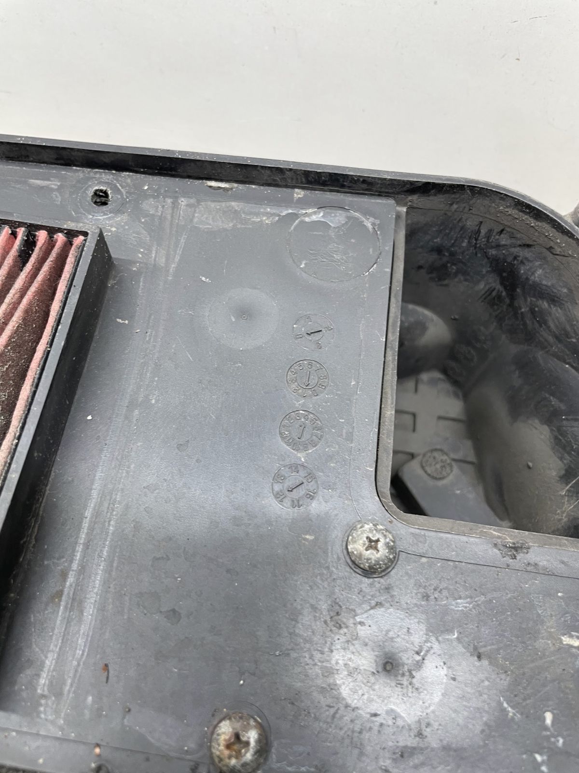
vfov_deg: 67.3
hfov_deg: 53.1
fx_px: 580
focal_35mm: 26
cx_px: 290
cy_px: 386
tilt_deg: -65.4
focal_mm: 4.2
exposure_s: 1/50
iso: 64
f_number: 1.6
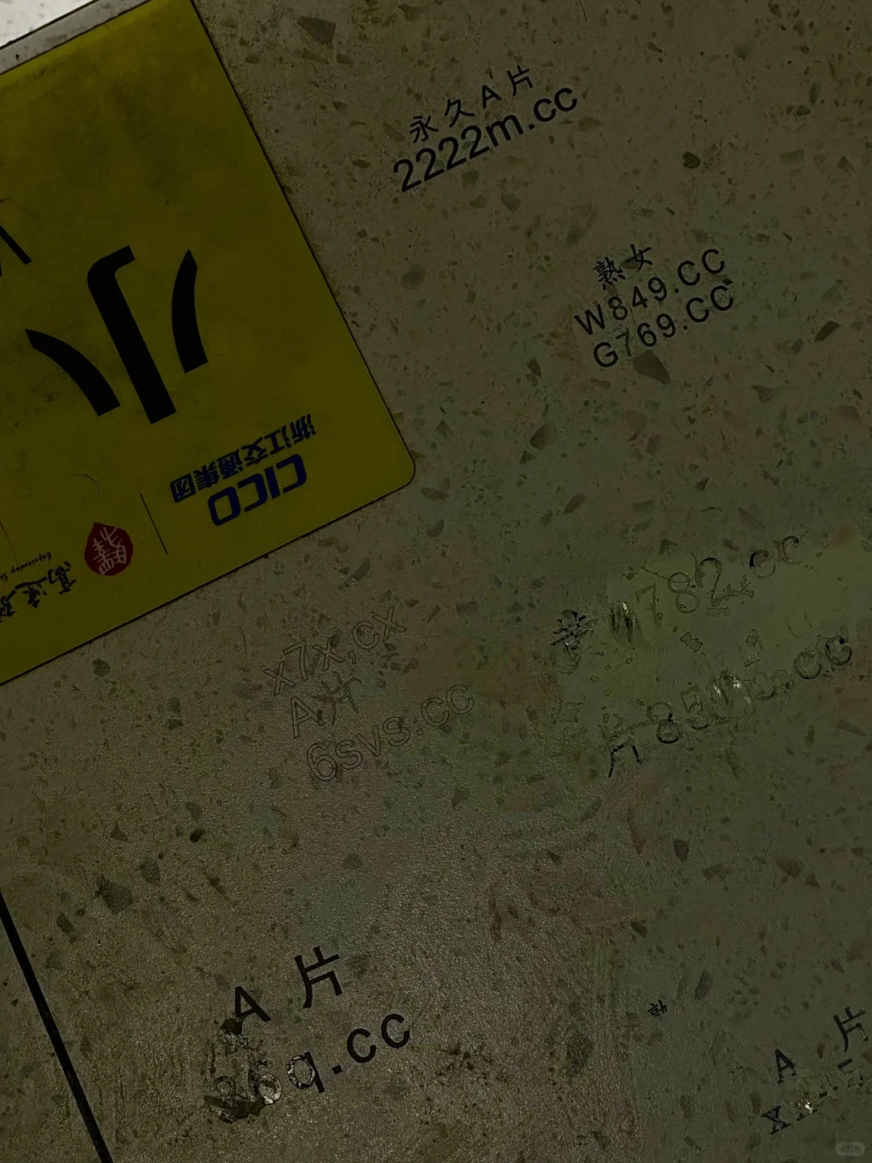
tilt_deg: -76.2
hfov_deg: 19.1
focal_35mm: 77
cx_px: 436
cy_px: 582
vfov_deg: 25.3
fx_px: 2586
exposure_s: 1/34
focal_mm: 9
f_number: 2.8
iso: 800
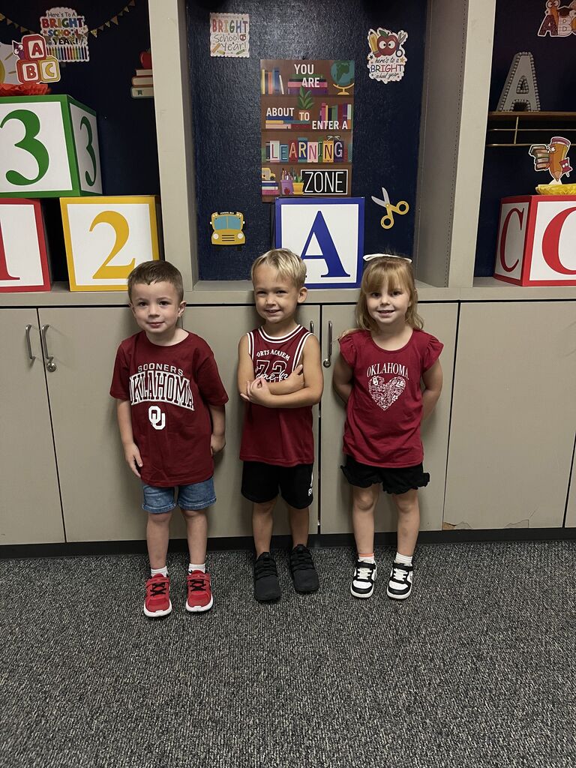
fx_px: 555
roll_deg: +1.0
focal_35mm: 25
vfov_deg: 69.4
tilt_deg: -17.2
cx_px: 288
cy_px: 384
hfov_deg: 54.9
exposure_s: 1/60
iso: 320
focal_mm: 5.1
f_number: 1.6
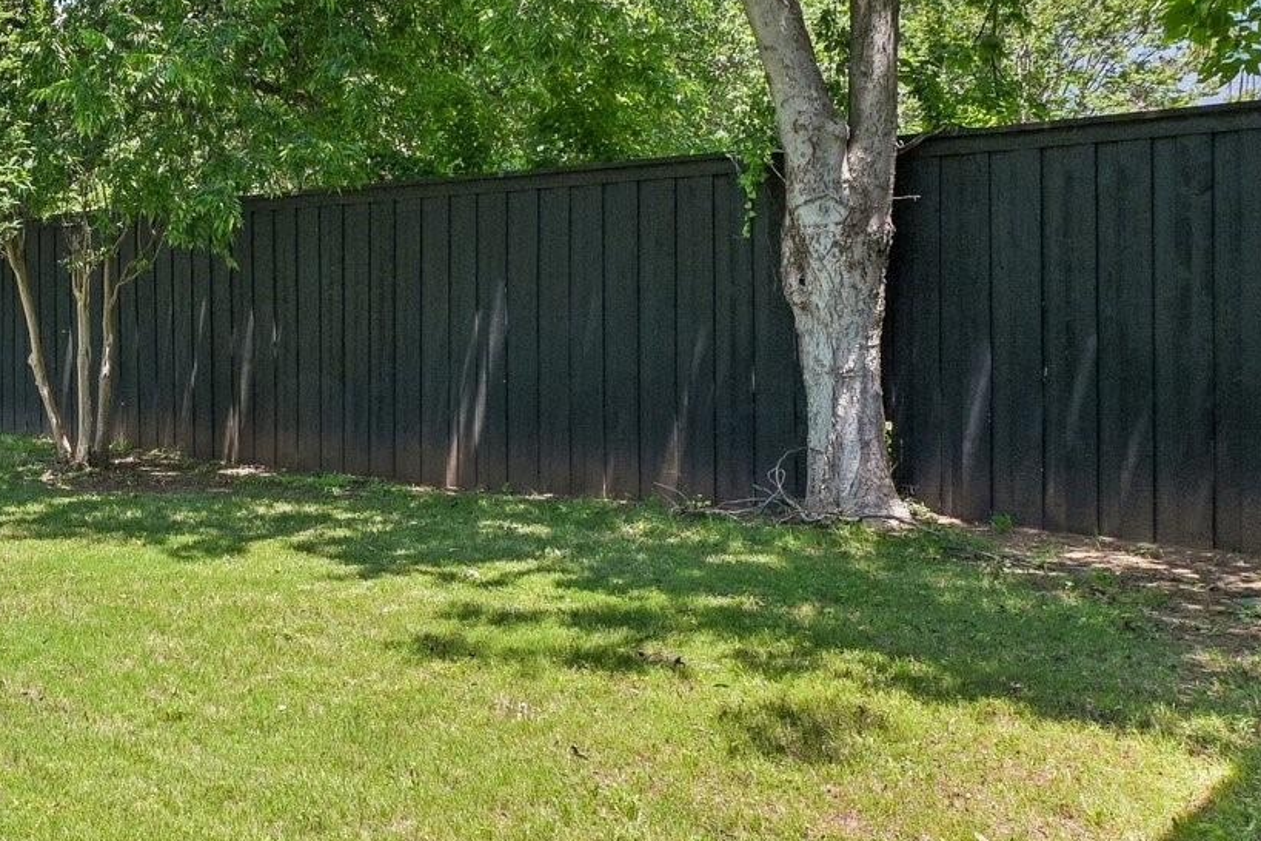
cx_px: 60
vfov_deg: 33.2
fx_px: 1401
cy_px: 301
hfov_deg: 43.1
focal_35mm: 40
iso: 400
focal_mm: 16
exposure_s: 1/400
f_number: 8
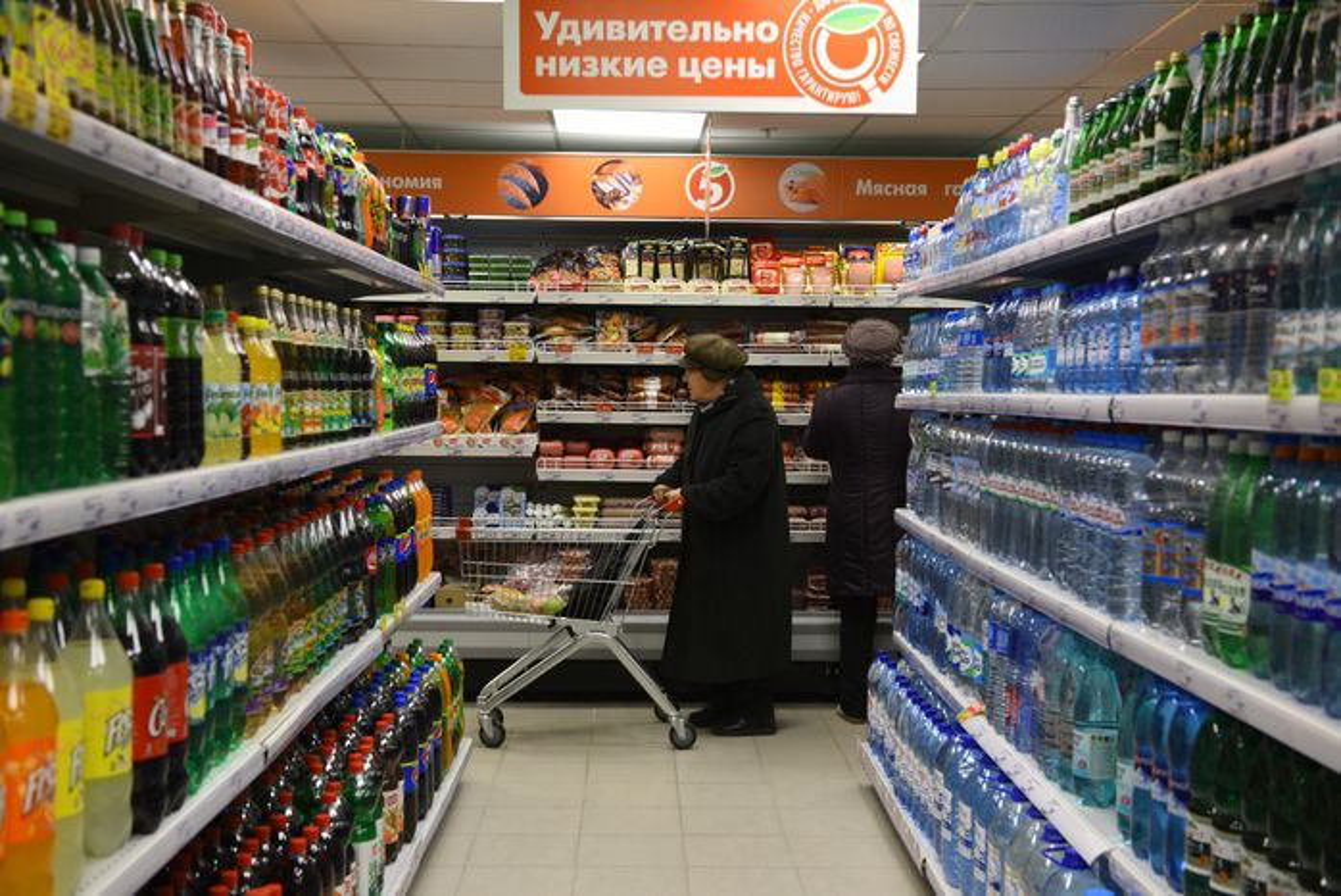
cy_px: 448
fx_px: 1677
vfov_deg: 29.9
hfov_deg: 43.6
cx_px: 670
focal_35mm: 45
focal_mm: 45
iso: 1000
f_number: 5
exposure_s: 1/160
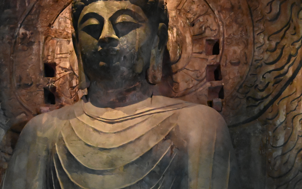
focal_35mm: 97
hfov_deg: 21.4
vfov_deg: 13.5
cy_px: 107
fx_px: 798
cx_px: 114
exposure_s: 1/60
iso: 12800
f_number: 6.3
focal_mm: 50
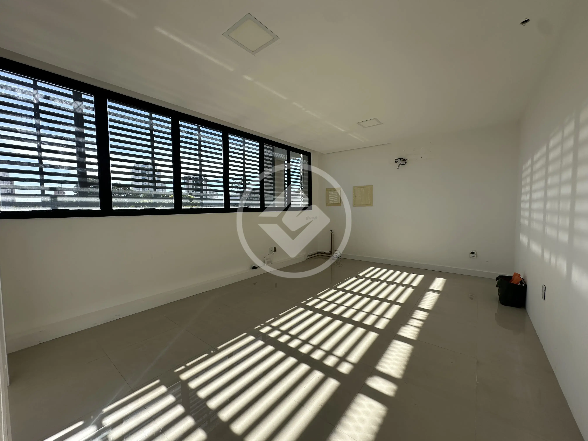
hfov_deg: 102.1
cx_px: 294
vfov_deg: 85.7
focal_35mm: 14
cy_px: 220
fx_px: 238
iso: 40
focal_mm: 2.22
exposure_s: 1/759
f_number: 2.2
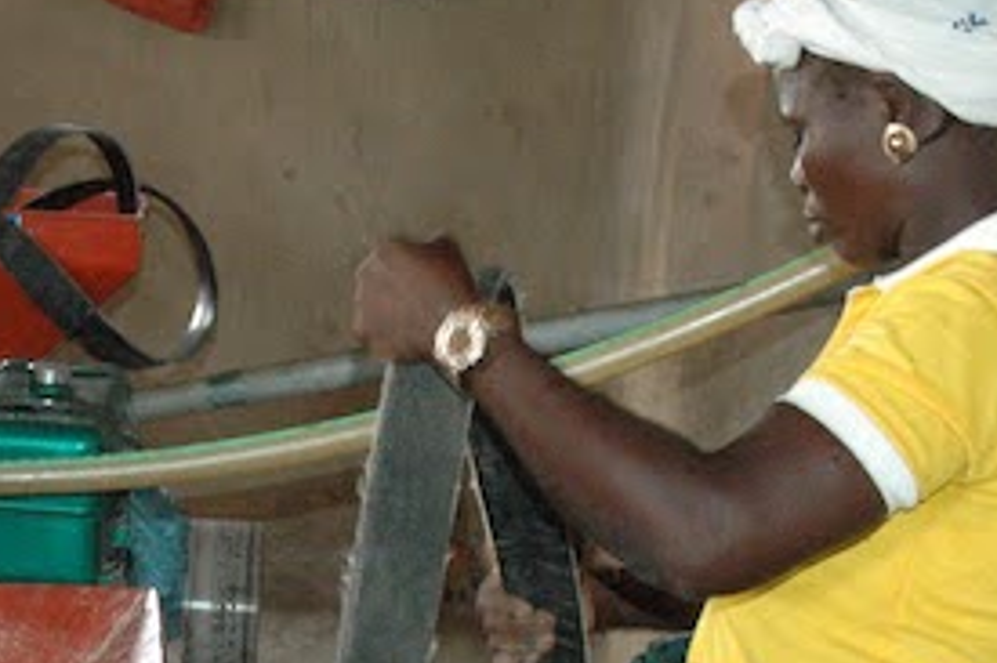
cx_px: 218
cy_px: 685
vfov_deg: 14.0
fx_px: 2657
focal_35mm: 96
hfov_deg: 21.0
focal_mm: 22
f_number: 5
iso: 1600
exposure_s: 1/60
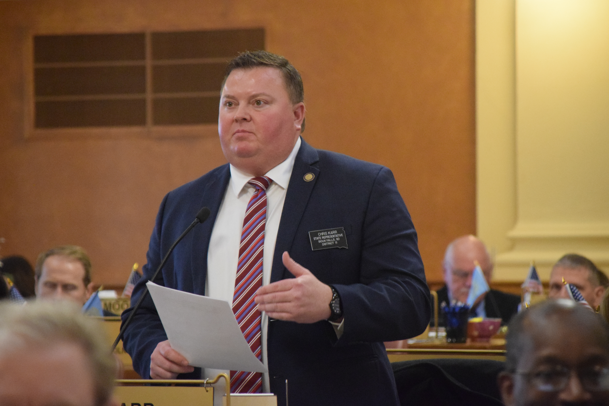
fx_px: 5075
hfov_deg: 6.9
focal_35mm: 300
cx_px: 304
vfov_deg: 4.6
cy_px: 203
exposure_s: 1/100
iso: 6400
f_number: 6.3
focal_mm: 200
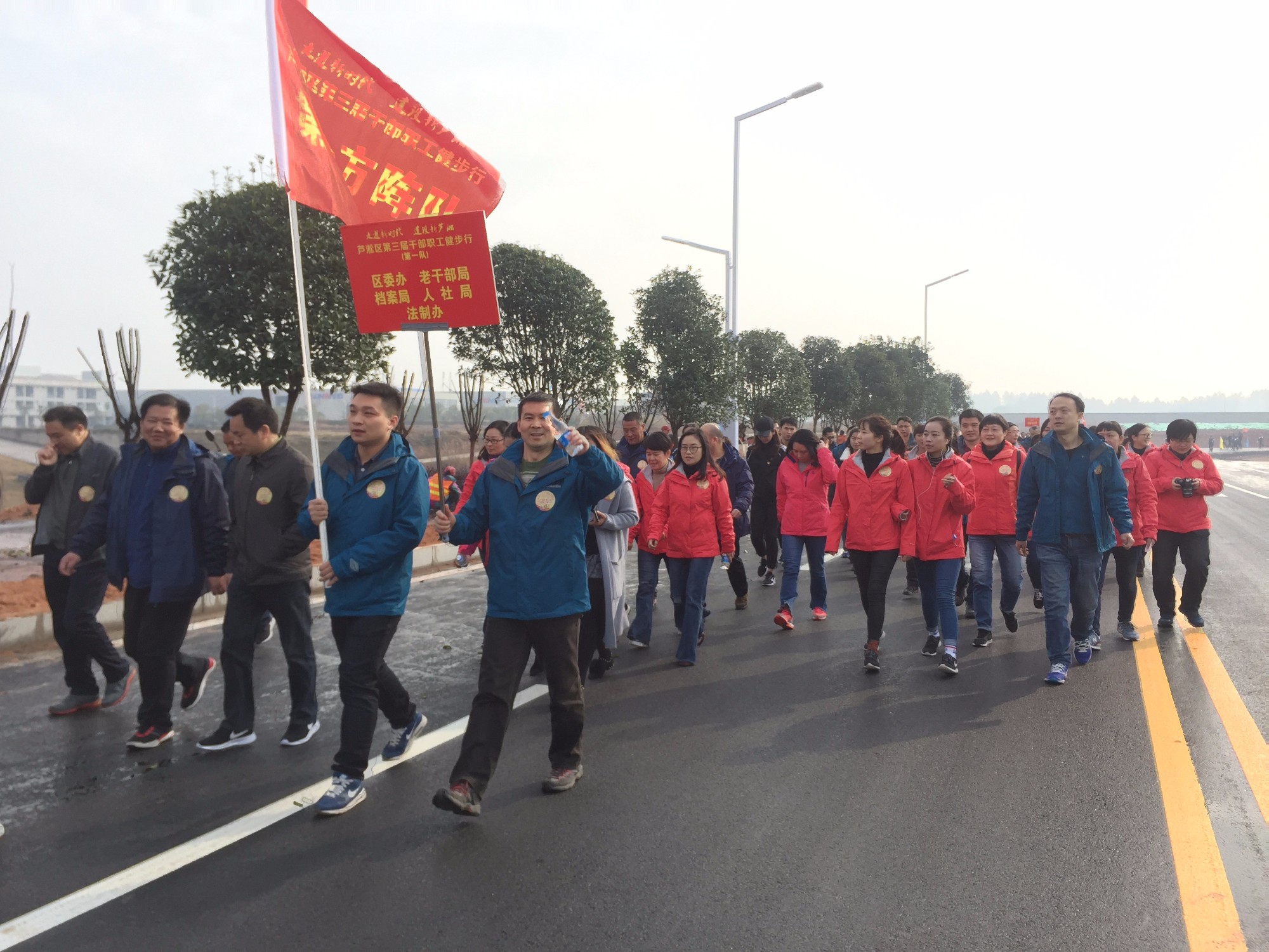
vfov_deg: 48.2
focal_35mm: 29
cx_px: 634
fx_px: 1063
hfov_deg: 61.7
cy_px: 476
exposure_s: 1/670
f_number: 2.2
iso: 32
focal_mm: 4.15
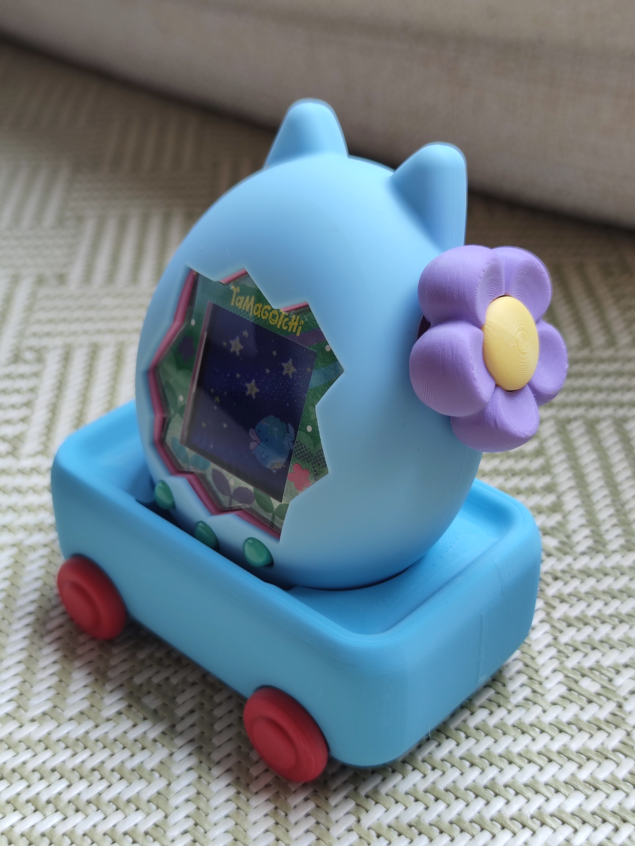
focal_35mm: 48
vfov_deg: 39.7
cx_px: 318
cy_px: 423
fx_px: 1174
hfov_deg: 30.3
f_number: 1.69
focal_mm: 6.72
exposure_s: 1/101
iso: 50
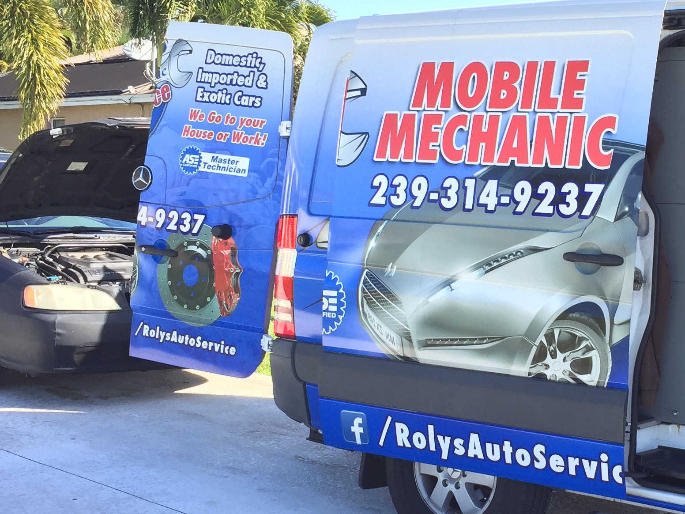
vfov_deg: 24.0
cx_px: 551
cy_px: 299
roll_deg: -1.9
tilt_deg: -3.7
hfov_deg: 30.9
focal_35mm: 61
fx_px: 1207
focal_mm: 4.15
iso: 32
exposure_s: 1/494
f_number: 2.2
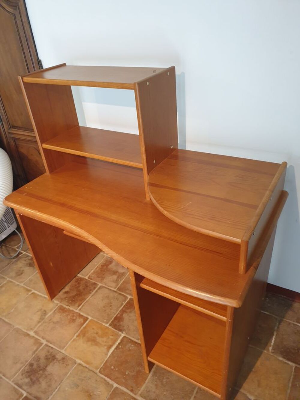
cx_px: 150
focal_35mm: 26
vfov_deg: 67.3
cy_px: 200
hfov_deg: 53.1
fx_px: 300
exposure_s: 1/33
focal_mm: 4.3
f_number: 1.5
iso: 320
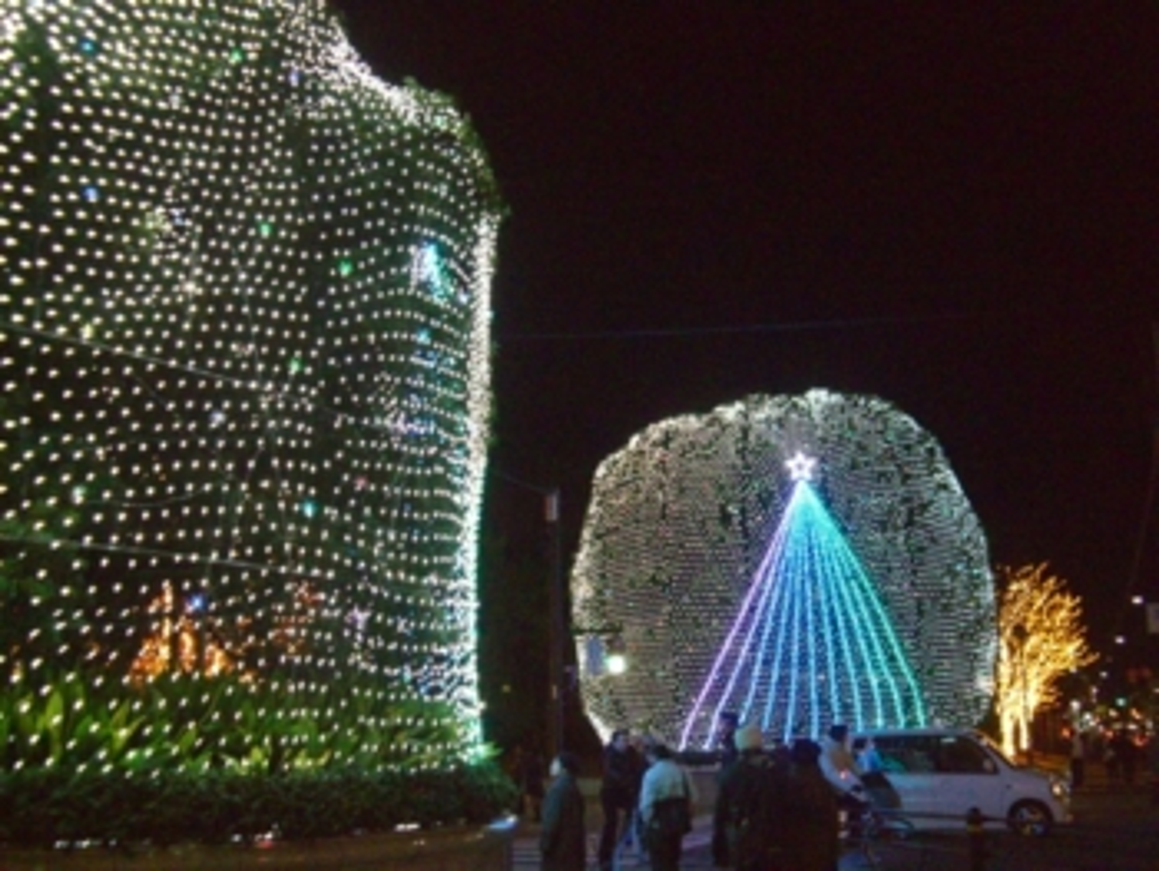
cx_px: 580
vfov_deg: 37.8
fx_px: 1273
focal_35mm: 38
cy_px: 436
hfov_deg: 48.9
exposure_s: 1/30
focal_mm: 7.9
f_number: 2.8
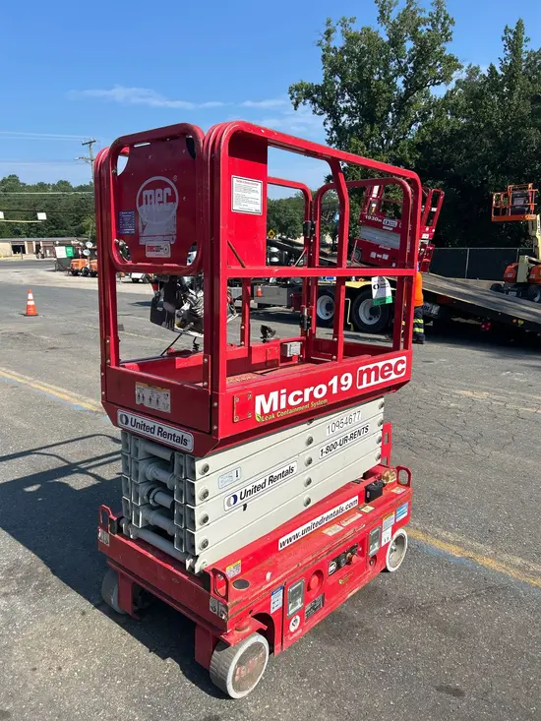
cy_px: 360
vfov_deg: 67.3
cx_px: 270
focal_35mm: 26
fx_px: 542
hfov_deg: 53.1
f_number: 1.5
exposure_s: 1/3704
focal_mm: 5.7
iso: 50
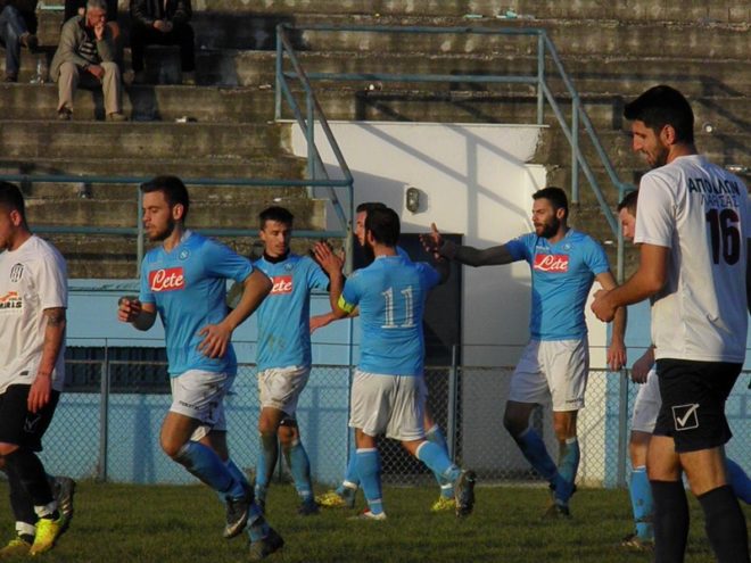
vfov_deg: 3.6
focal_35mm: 415
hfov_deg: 4.8
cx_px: 376
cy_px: 282
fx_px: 9003
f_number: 7.1
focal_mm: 74.5
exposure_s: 1/1250
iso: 500
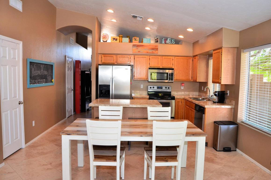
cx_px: 136
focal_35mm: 27
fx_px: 203
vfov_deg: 47.7
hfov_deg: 67.5
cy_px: 90
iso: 800
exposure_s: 1/30
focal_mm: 18
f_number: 8
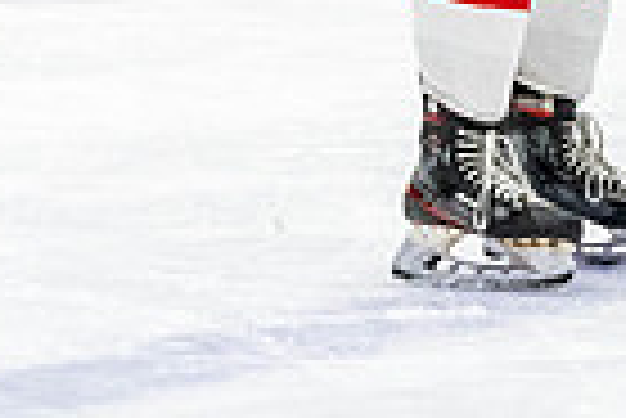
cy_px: -535
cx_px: 1238
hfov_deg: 3.2
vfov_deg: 2.2
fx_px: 11053
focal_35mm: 635
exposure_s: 1/640
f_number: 2.8
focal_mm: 135
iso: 3200
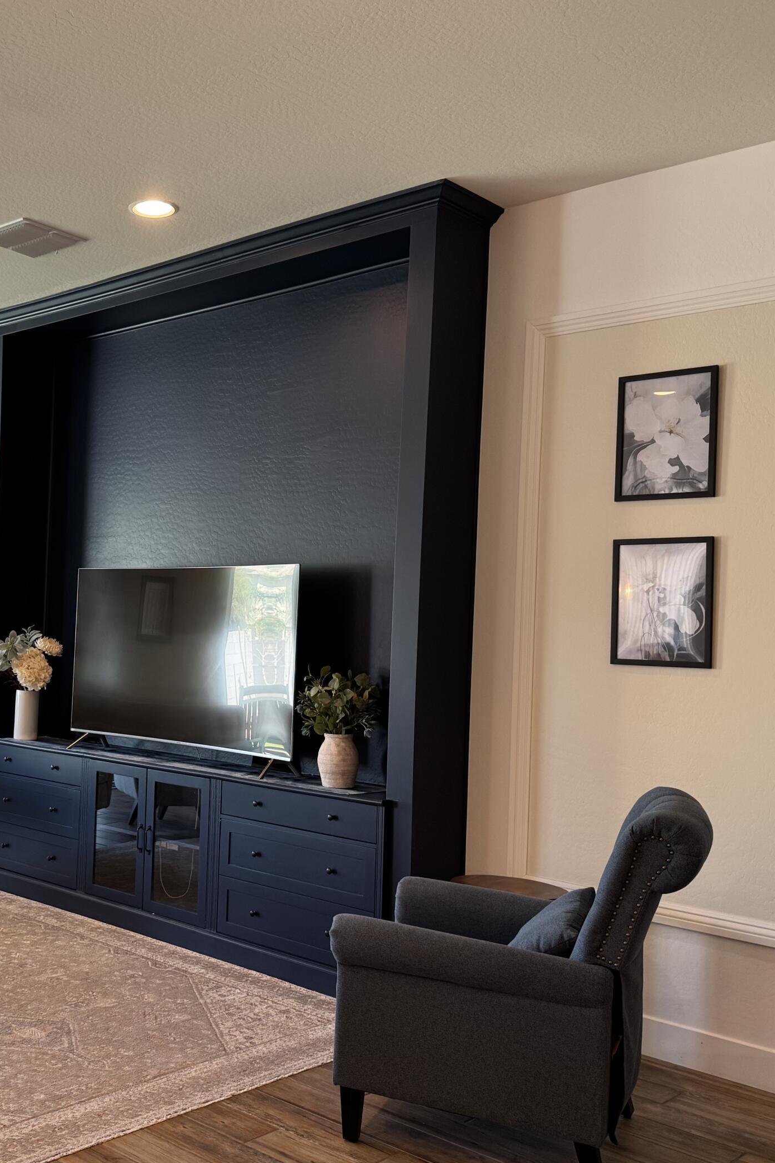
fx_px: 1162
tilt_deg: -0.3
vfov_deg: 53.1
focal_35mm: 36
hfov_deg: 35.5
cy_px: 603
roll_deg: -1.9
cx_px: 139
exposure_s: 1/60
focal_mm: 6.76
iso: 125
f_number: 1.78
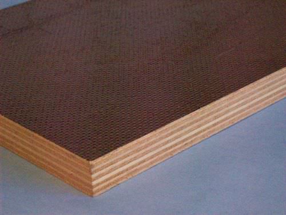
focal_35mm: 108
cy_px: 108
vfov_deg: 13.7
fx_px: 892
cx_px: 143
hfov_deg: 18.2
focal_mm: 18
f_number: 4.8
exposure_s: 1/257
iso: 800
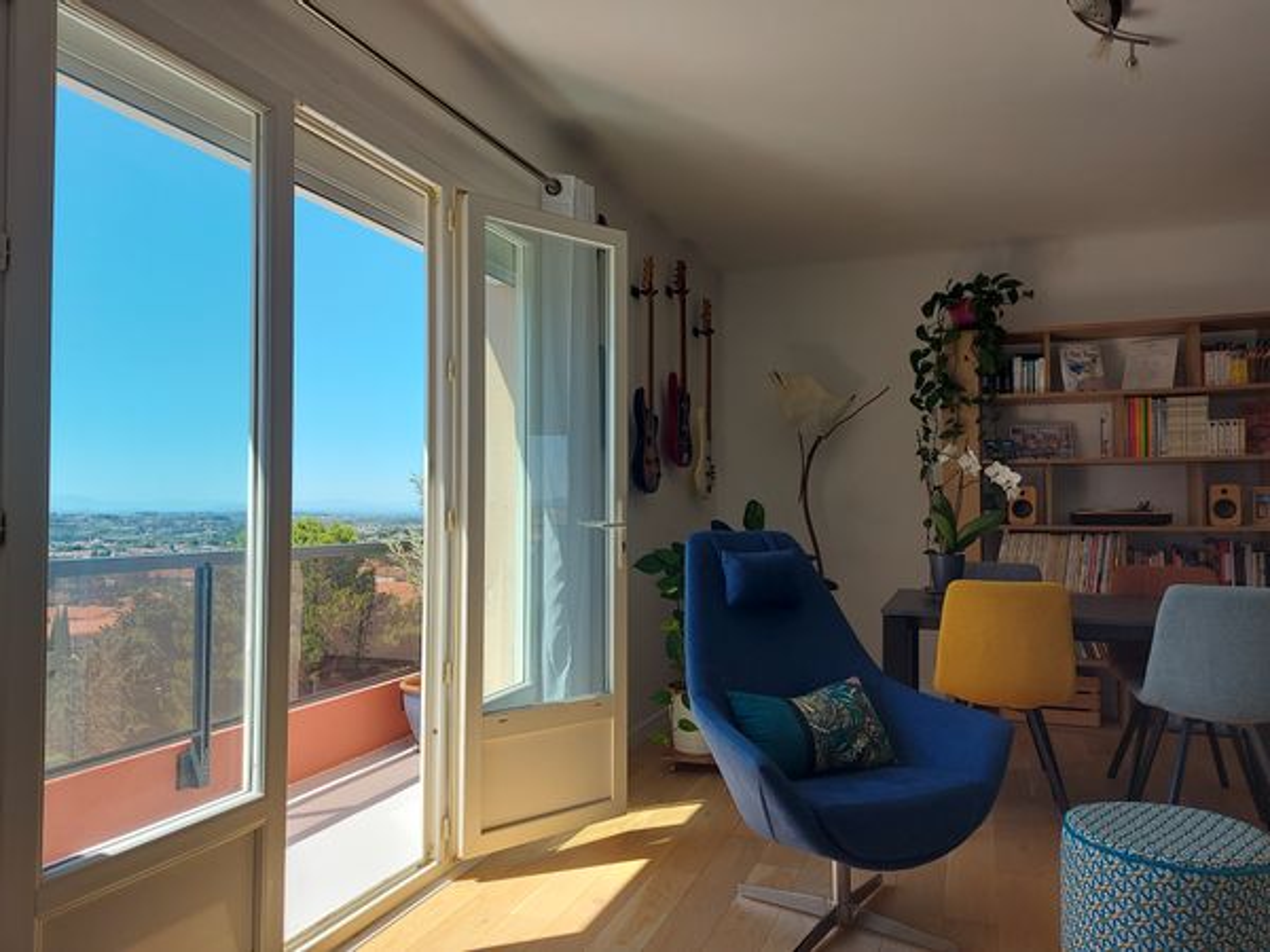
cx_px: 635
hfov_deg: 71.6
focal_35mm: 24
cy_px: 476
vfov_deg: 56.8
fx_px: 881
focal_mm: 5.23
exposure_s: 1/325
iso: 32
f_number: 1.8
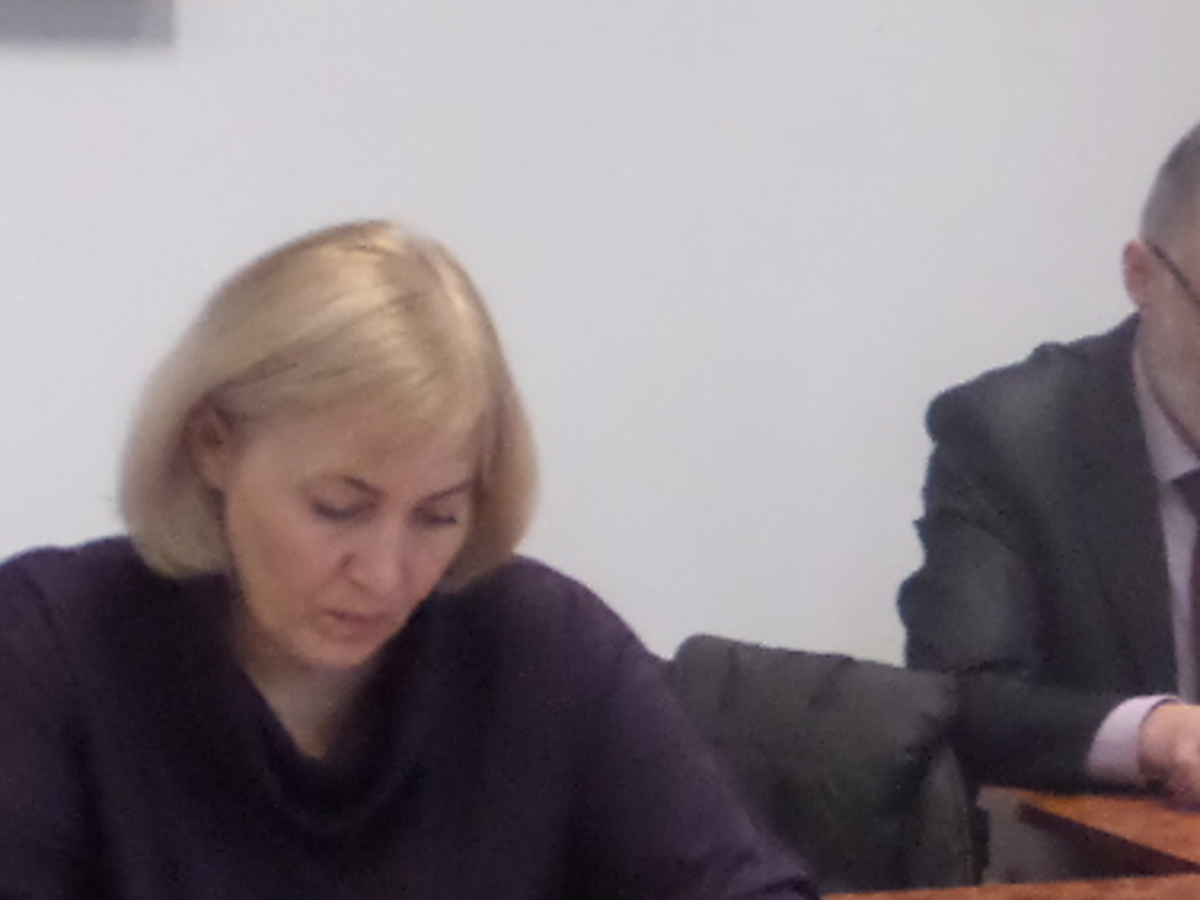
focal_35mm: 199
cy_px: 409
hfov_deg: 9.8
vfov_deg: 7.5
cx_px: 1347
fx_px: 6899
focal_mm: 11.9
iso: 800
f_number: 4.2
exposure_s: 1/30
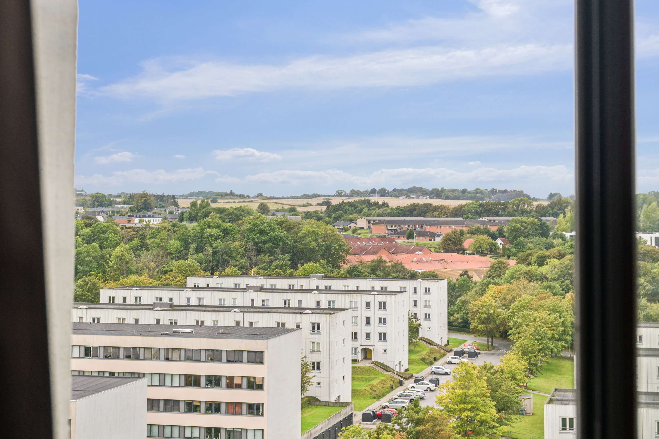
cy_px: 220
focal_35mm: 68
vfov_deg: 20.2
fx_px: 1236
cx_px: 330
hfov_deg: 29.9
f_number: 5.6
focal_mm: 45
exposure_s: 1/400
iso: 200
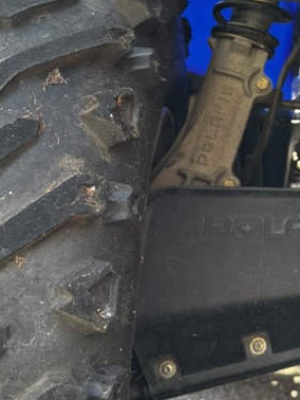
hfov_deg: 21.3
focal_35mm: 65
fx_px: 750
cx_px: 340
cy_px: 77
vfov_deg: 29.1
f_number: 1.78
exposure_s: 1/136
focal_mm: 6.86
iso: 80
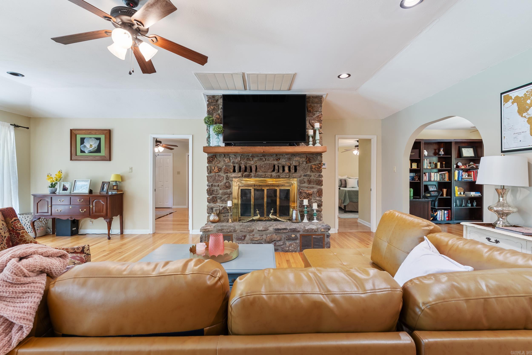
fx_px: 237
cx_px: 266
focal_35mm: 16
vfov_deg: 73.8
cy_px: 178
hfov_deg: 96.7
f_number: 9
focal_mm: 16
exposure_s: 1.3
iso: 250
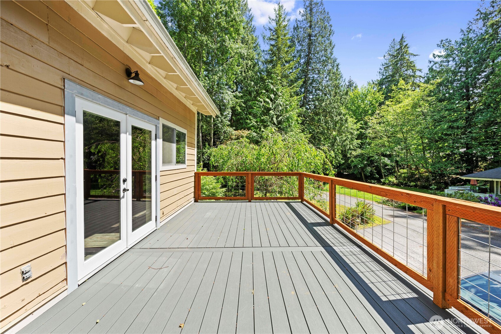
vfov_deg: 81.2
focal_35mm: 14
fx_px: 195
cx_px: 250
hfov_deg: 104.3
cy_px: 167
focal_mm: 14
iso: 200
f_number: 8
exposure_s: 1/100
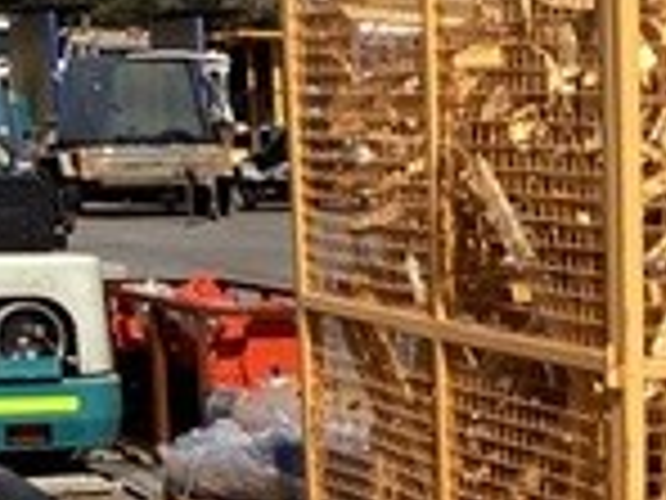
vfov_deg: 10.7
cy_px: 748
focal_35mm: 134
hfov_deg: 14.1
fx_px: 2578
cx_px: 886
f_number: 2.4
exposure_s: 1/2146
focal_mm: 3.3
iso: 25
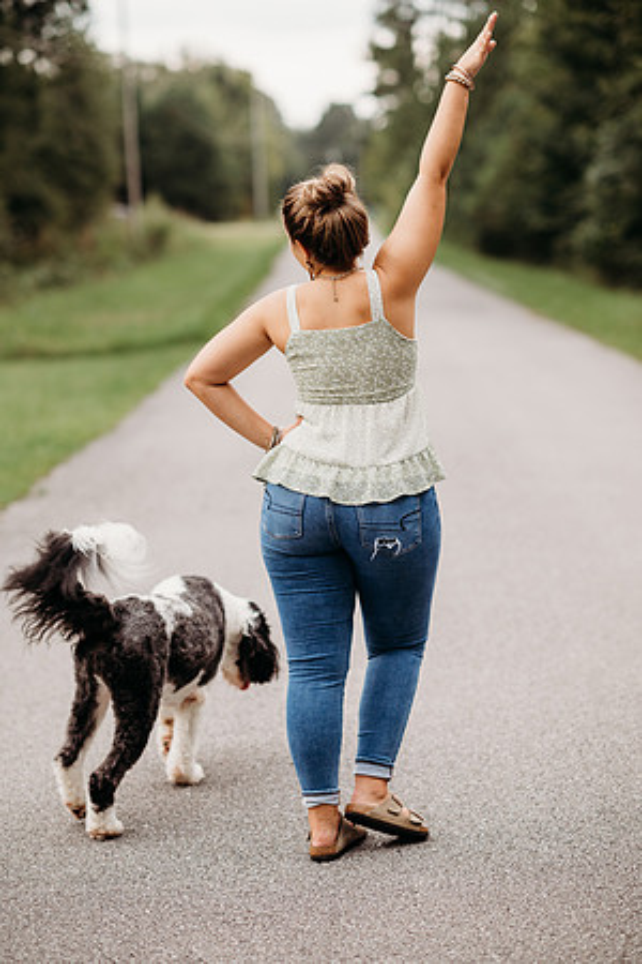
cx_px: 321
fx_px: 2274
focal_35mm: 85
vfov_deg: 23.9
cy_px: 482
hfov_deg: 16.1
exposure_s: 1/250
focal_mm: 85
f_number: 2.2
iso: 320
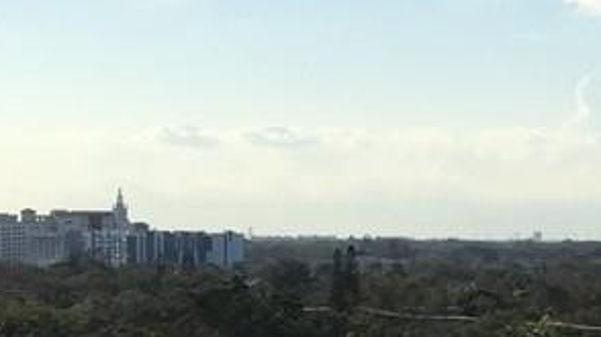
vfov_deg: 7.0
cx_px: 1233
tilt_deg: -4.0
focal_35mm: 172
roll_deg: -1.7
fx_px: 2740
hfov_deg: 11.2
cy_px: 372
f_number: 2.2
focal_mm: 4.15
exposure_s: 1/3597
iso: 32
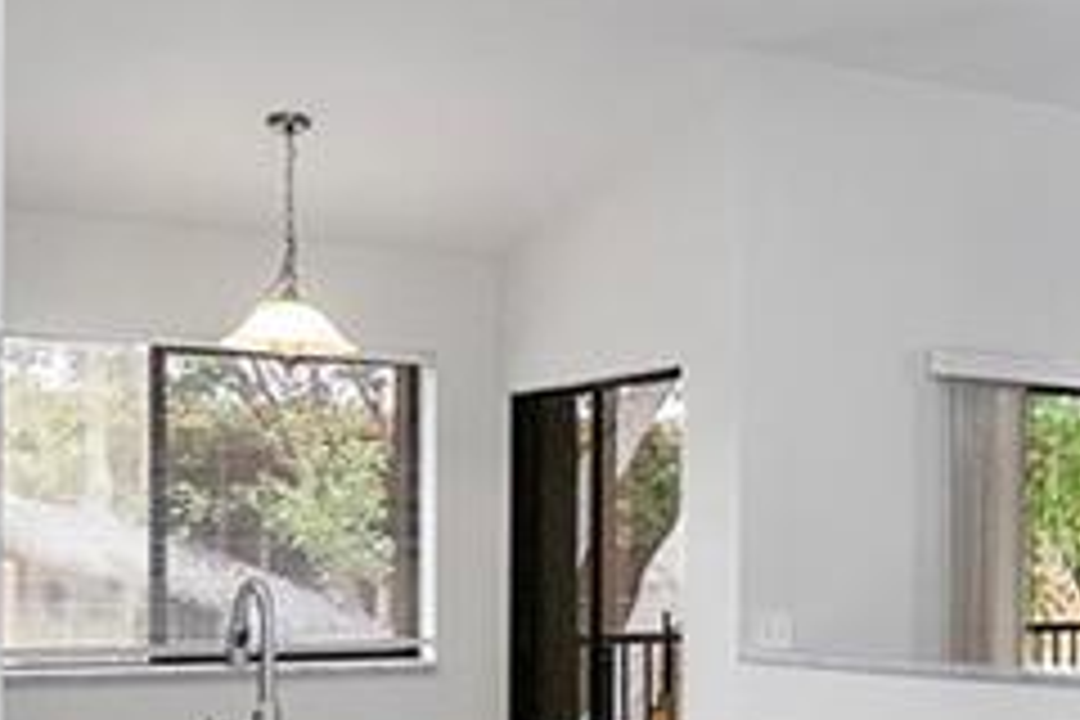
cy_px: 587
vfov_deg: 21.0
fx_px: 1920
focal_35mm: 64
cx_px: 1300
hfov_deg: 27.6
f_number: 8
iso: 250
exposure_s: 1/50
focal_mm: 10
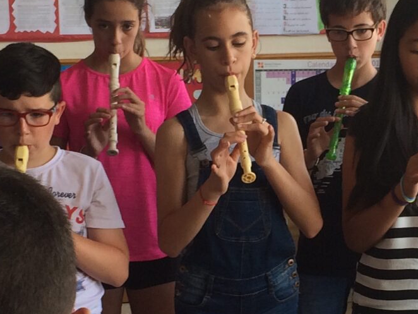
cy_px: 216
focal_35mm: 116
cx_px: 356
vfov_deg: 12.8
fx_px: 1401
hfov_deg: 16.8
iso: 40
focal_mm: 4.12
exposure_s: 1/60
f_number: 2.2
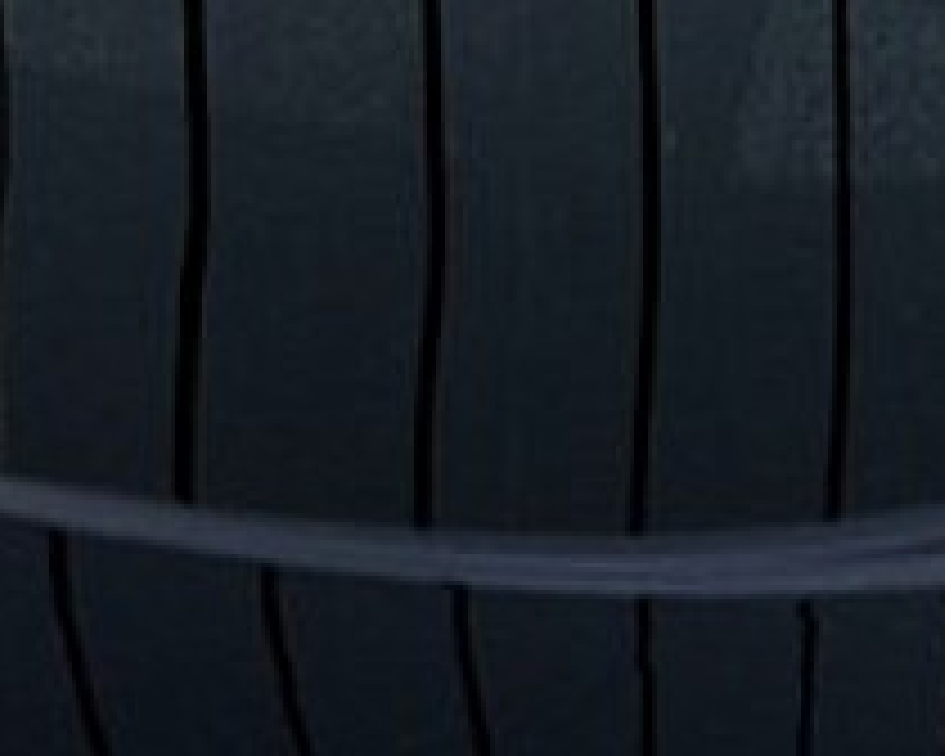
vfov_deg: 7.0
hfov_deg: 9.0
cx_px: 230
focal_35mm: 215
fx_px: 6016
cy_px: -630
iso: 450
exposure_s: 1/60
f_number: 8
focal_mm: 23
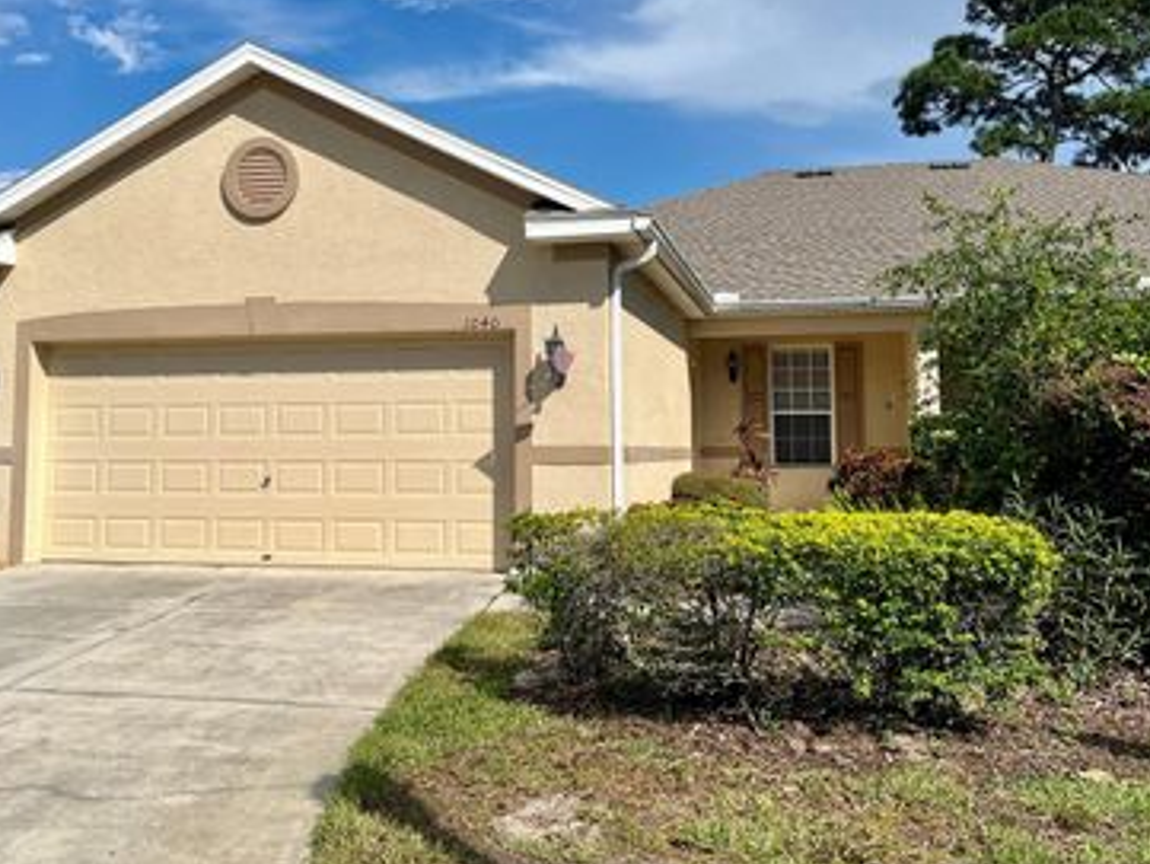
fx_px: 1196
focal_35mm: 36
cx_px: 507
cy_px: 327
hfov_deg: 51.2
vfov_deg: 39.4
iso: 50
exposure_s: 1/6897
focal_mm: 5.1
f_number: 1.6
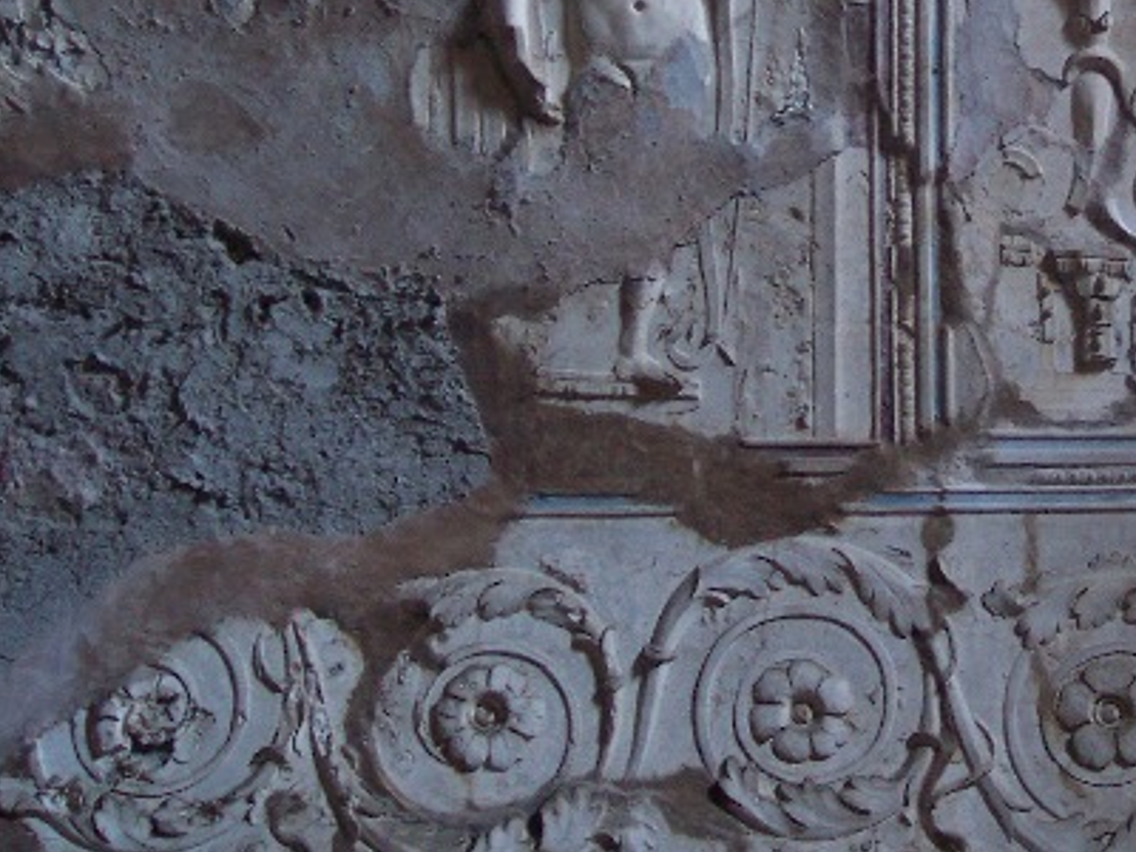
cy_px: 6
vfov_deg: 18.9
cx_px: 1034
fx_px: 2494
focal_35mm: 76
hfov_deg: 24.9
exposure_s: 1/8
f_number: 2.8
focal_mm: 8
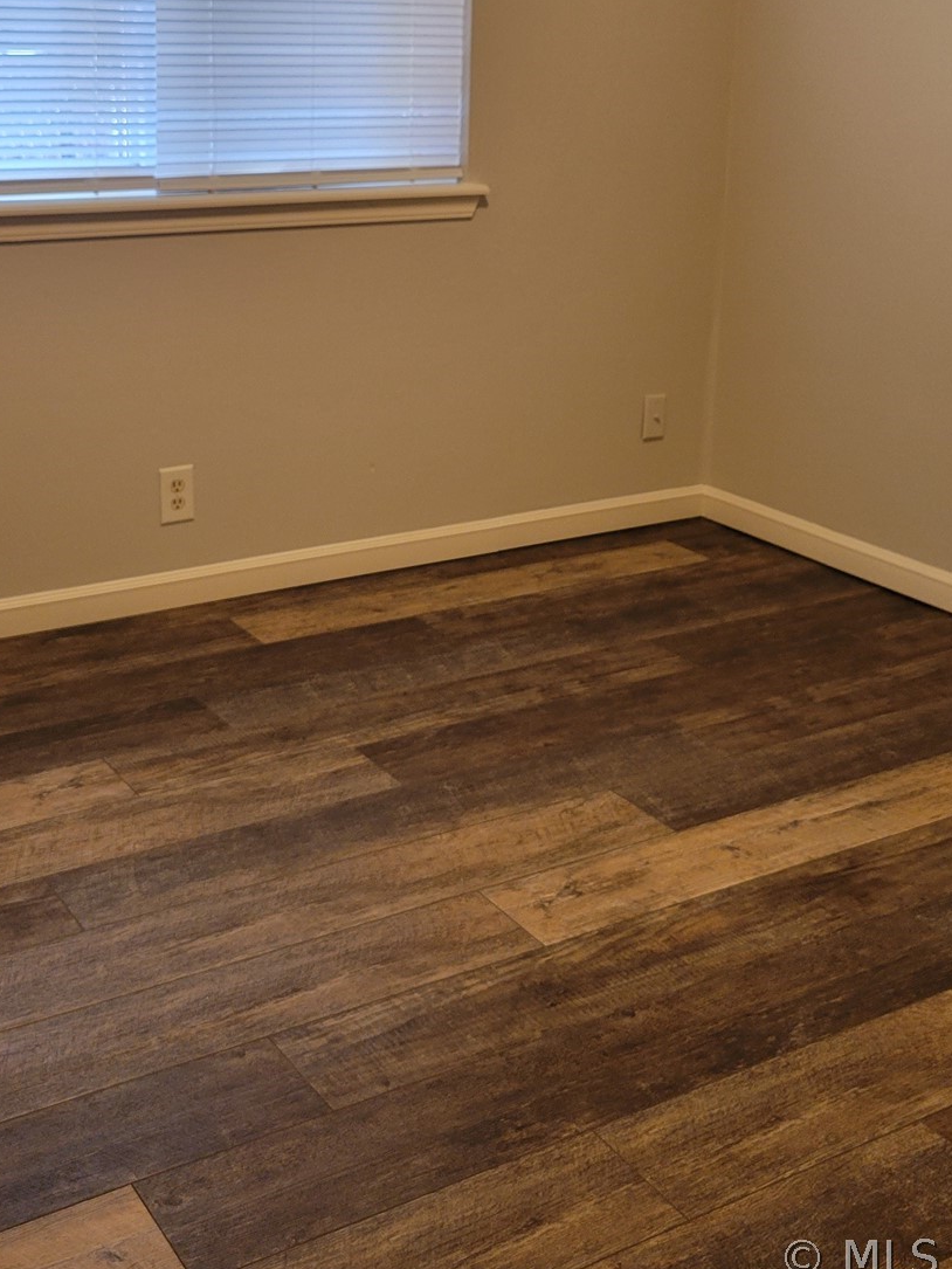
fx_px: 1686
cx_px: 414
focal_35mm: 46
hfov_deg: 31.5
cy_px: 455
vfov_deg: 40.9
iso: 200
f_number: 1.8
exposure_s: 1/60
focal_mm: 5.4
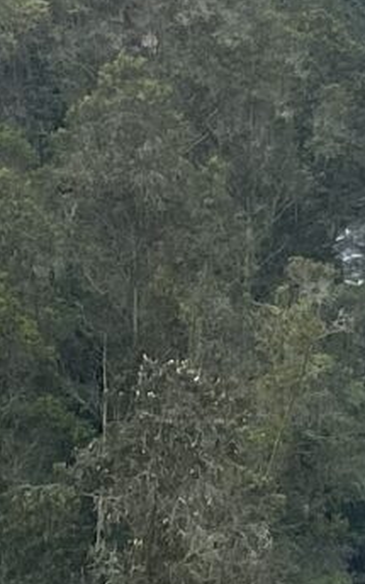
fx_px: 3263
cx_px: 623
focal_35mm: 205
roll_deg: +0.6
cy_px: -156
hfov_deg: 6.3
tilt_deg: -7.3
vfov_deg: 10.0
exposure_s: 1/1362
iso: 32
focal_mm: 4.25
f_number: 1.8
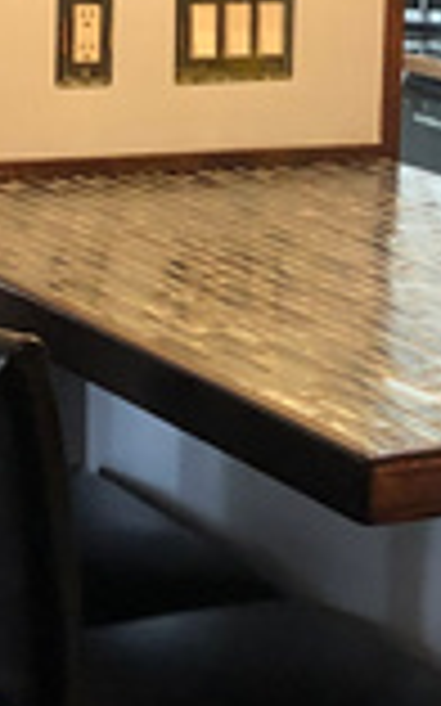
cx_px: 414
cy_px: 256
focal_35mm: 145
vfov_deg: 14.4
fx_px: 2791
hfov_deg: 9.0
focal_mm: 3.99
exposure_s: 1/15
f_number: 1.8
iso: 64
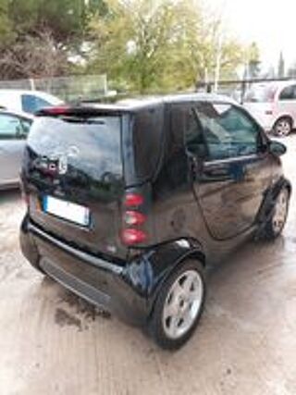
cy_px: 198
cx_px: 148
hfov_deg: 54.9
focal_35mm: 25
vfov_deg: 69.4
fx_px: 285
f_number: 1.8
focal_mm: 4.69
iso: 50
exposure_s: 1/390
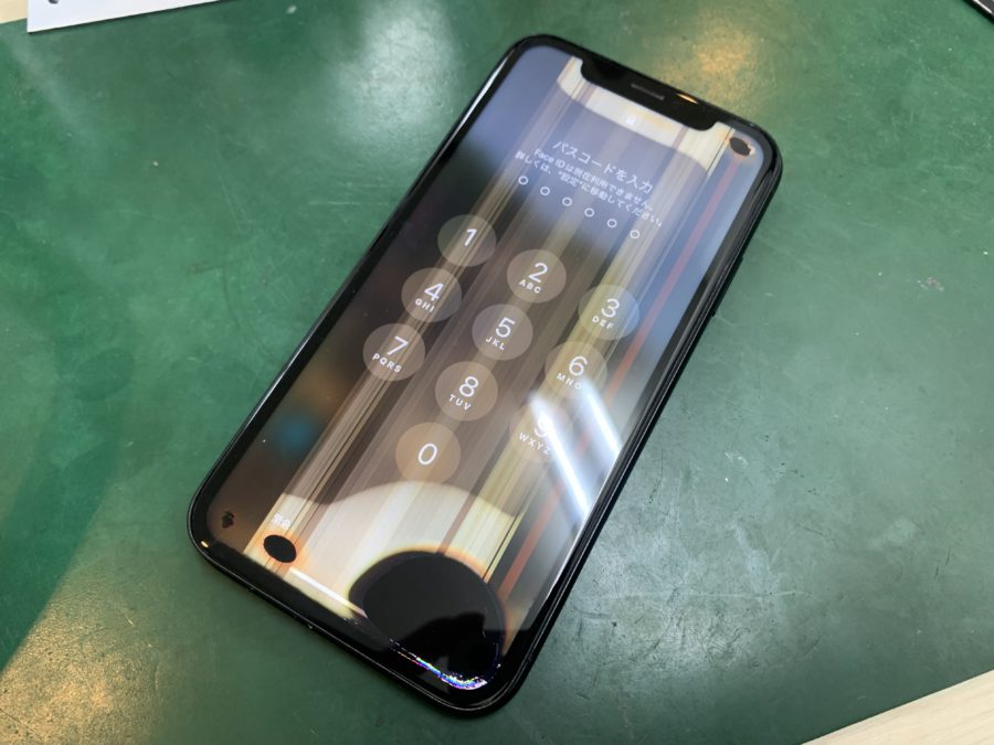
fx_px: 747
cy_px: 372
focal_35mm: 26
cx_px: 497
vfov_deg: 53.1
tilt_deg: -69.3
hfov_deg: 67.3
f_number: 1.8
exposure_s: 1/50
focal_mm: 4.25
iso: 125
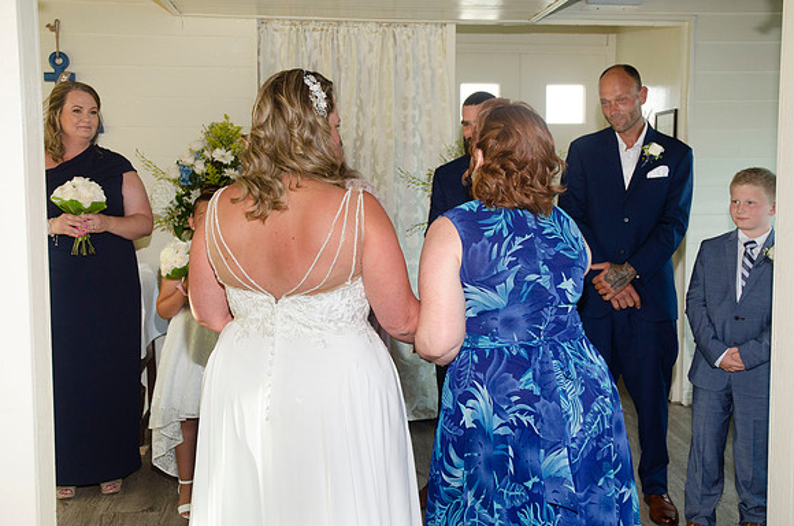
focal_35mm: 44
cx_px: 397
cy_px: 263
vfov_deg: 30.7
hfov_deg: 45.0
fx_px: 957
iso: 400
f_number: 5.6
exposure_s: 1/125
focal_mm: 29
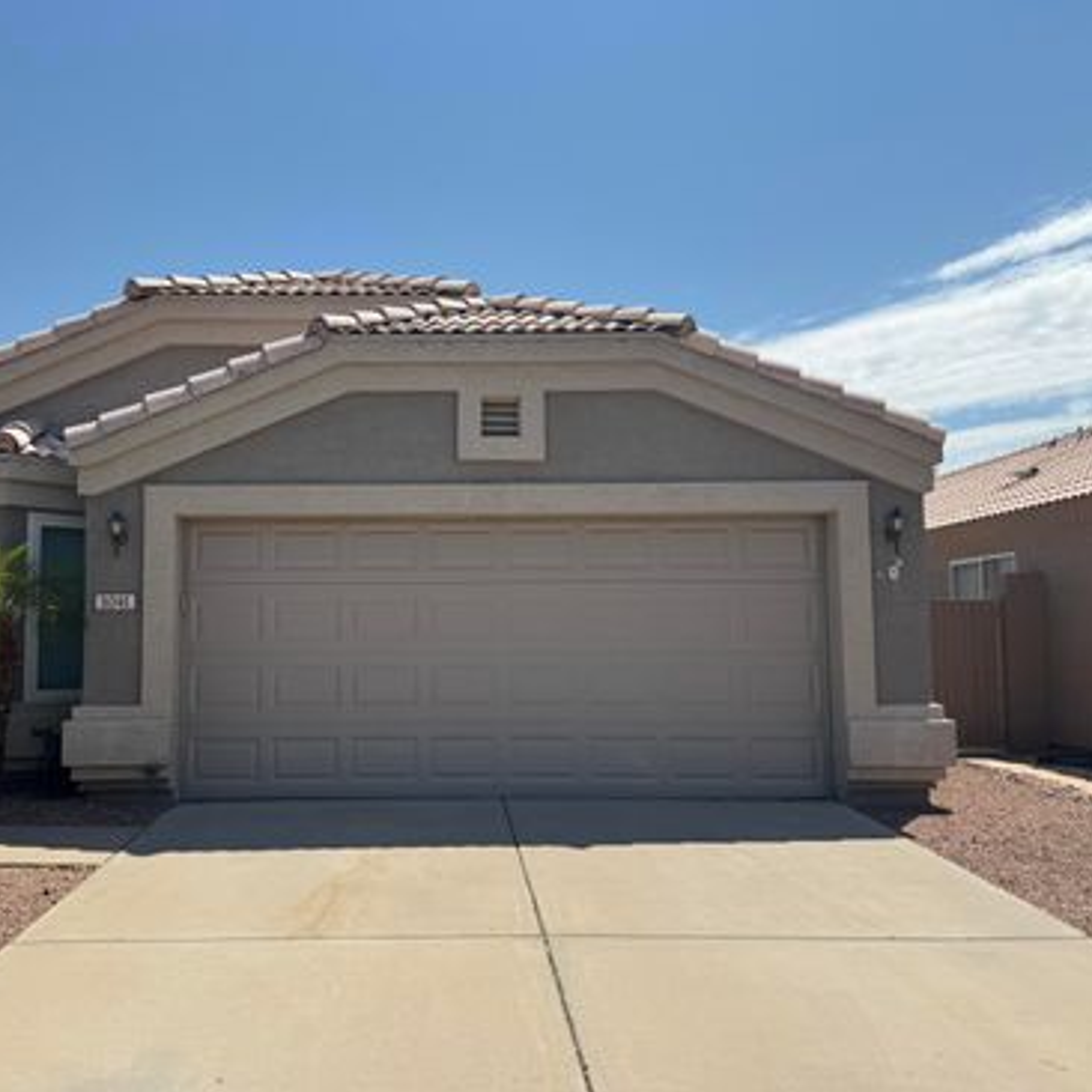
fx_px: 1035
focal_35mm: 29
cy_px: 556
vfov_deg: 55.6
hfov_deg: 55.1
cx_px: 424
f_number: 1.78
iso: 80
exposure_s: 1/6410
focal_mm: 6.76
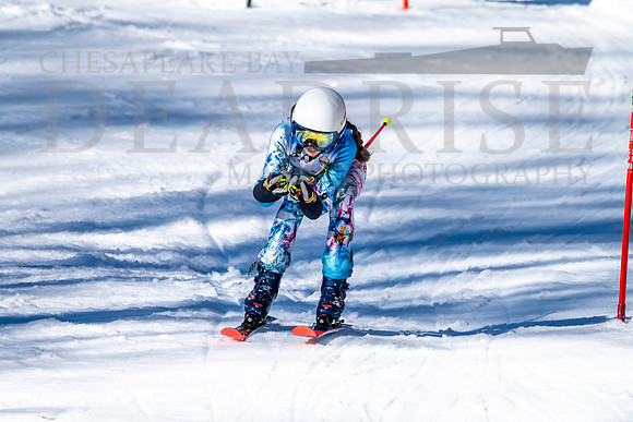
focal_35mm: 740
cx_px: 382
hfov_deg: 2.8
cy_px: 215
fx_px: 13020
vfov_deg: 1.9
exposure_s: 1/2000
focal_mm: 560
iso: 500
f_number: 8
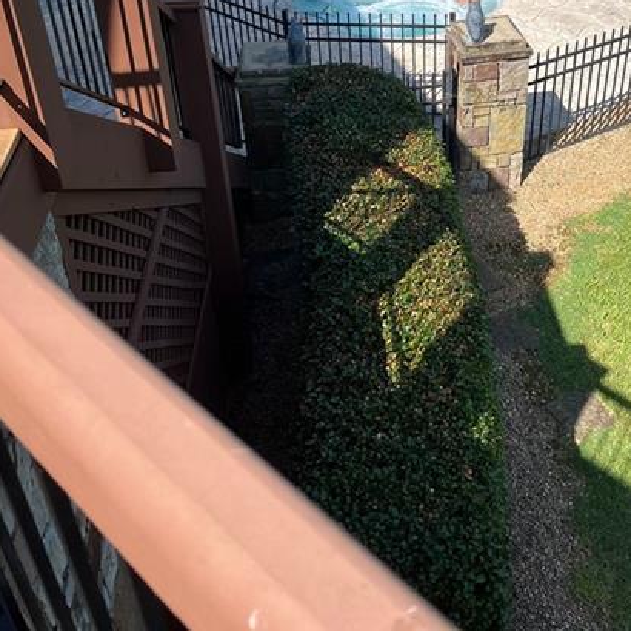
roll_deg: +3.9
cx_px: 366
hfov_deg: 39.1
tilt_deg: -29.2
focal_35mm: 43
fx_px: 887
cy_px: 91
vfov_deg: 37.2
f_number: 1.6
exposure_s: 1/2688
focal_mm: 5.1
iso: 50
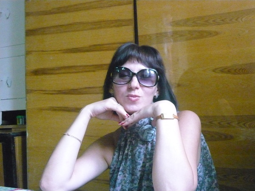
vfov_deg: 35.1
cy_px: 96
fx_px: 302
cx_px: 128
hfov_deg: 45.8
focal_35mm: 41
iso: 1600
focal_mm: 6.8
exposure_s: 1/160
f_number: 3
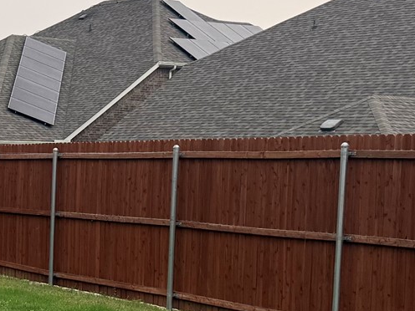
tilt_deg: -4.6
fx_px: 1187
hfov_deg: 18.0
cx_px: -182
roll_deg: -0.8
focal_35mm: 99
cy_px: 247
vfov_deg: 14.9
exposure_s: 1/435
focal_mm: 6.76
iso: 80
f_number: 1.78
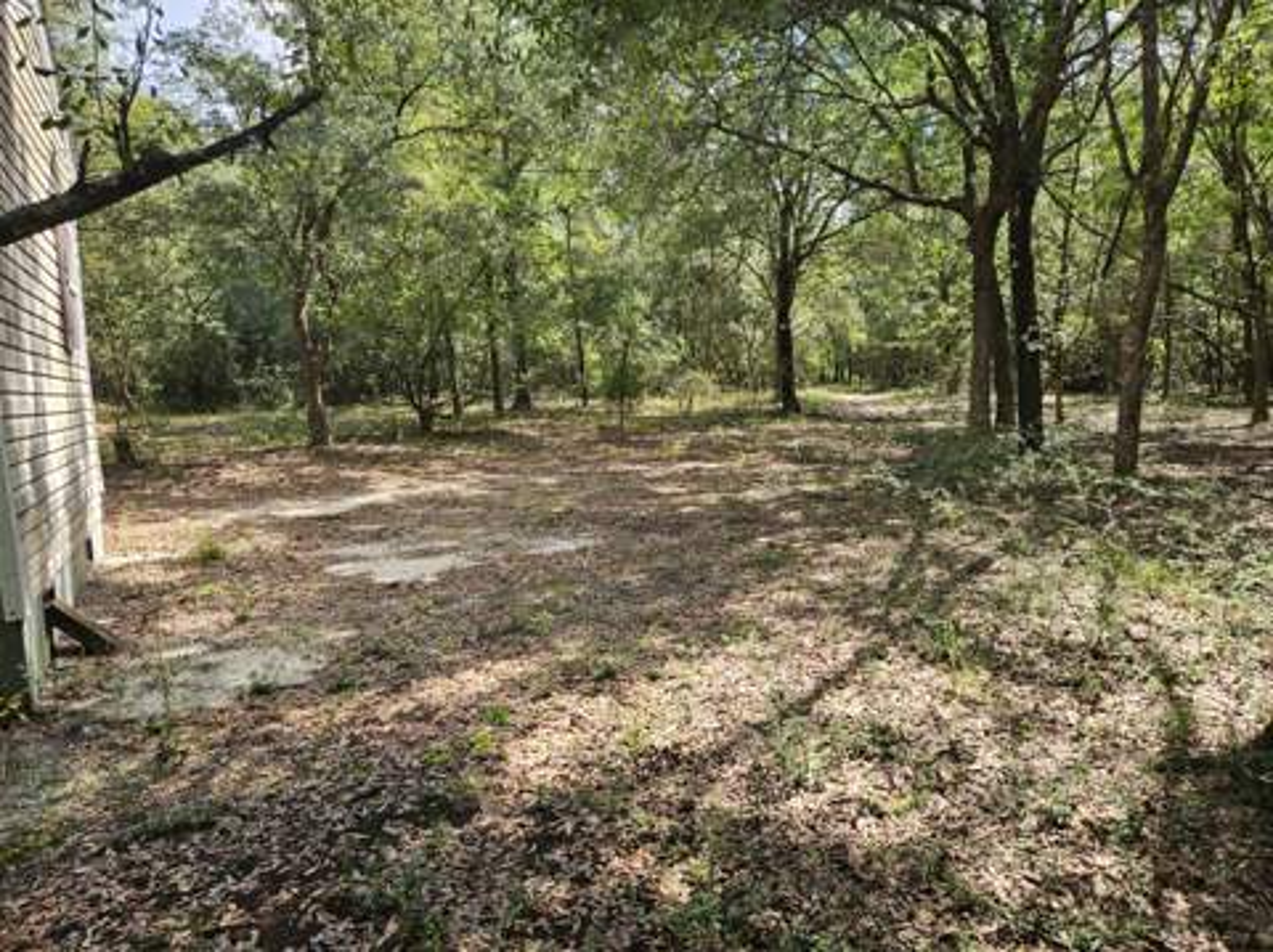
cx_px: 636
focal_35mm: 23
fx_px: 845
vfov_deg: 58.8
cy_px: 476
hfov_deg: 74.0
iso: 25
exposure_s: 1/330
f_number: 1.8
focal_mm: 5.4
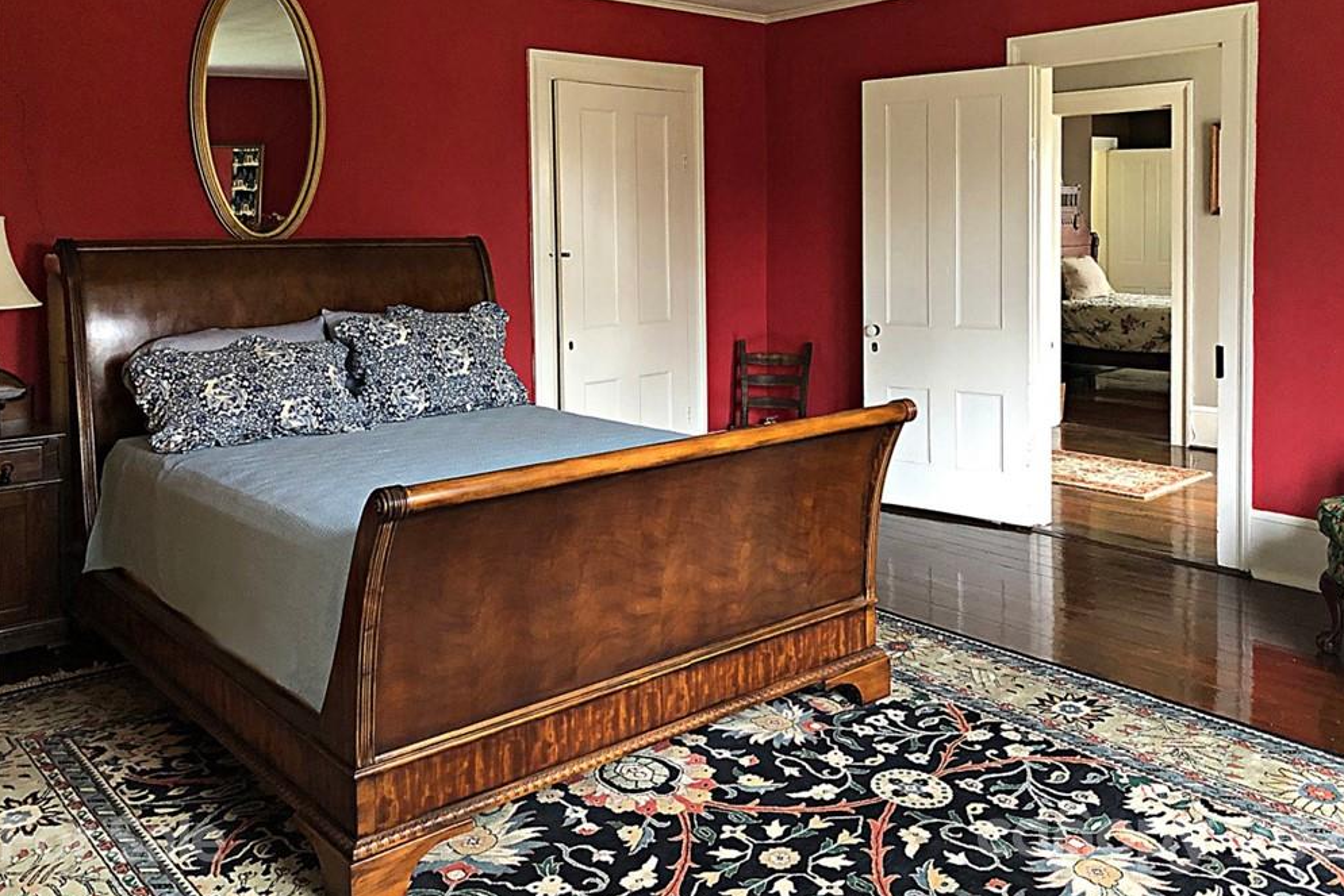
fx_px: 1120
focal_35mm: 30
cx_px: 687
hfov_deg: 61.9
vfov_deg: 43.5
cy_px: 385
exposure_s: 1/15
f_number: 1.8
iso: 100
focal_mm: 3.99
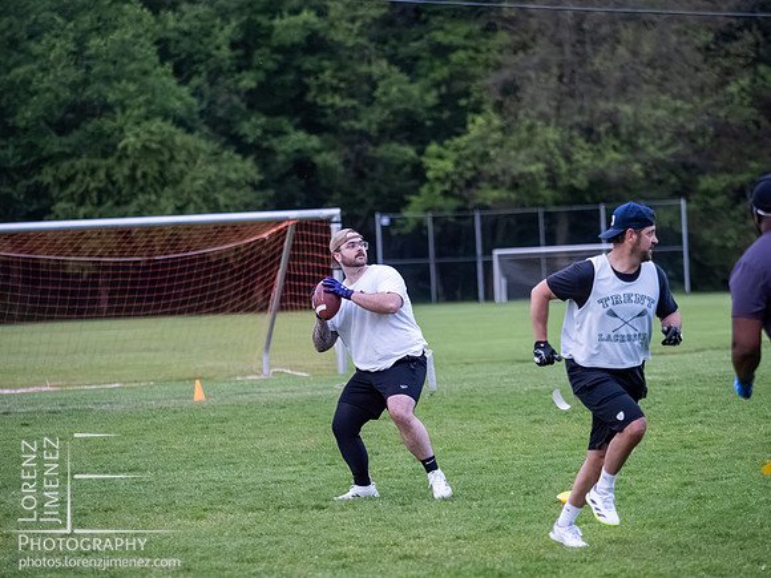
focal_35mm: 240
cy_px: 289
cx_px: 386
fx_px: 5346
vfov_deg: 6.2
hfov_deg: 8.2
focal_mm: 120
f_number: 2.8
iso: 6400
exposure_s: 1/1000
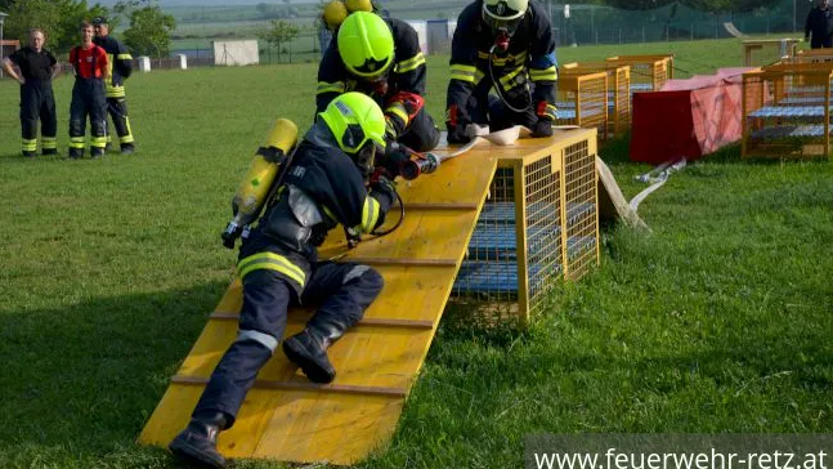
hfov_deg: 33.3
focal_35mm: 63
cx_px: 417
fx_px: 1392
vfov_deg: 19.1
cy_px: 211
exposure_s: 1/1600
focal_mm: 40
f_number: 6.3
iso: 400
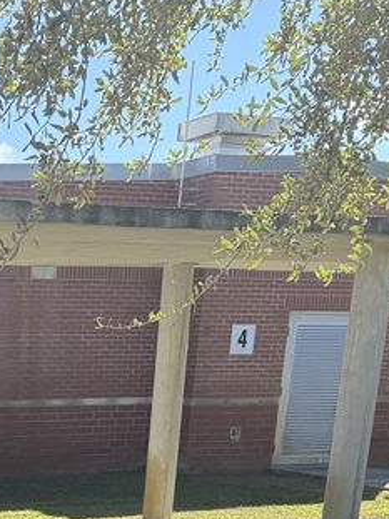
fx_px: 1185
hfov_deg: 17.2
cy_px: 819
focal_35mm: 79
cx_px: -160
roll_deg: +0.4
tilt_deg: -20.1
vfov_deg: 20.4
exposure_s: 1/1727
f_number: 1.78
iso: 100
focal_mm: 6.76
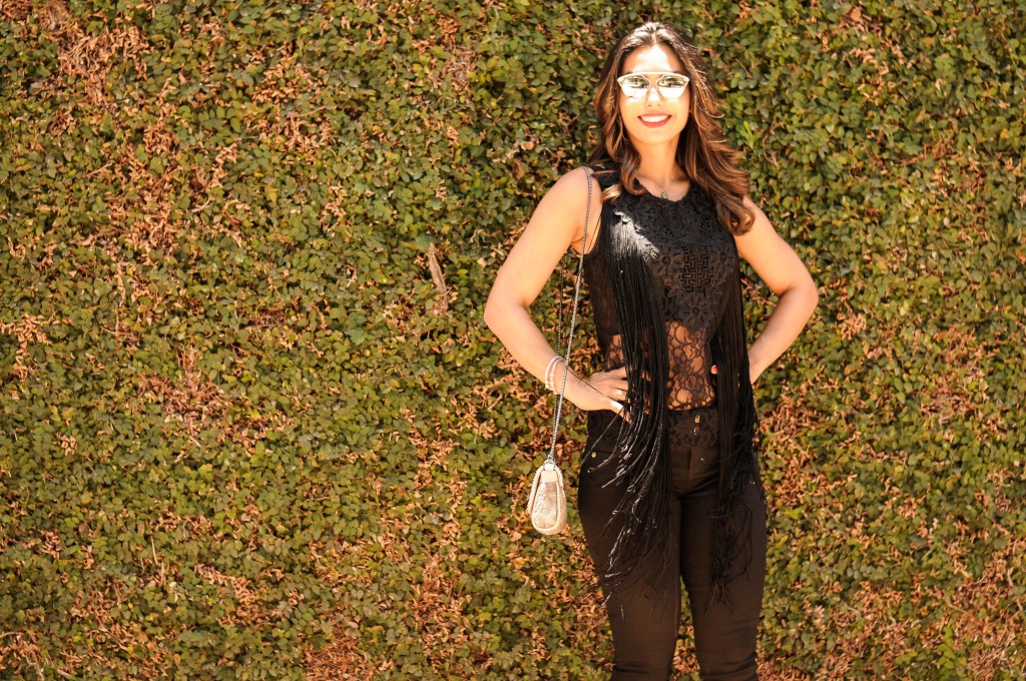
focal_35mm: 75
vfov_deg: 18.1
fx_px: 2135
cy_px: 340
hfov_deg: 27.0
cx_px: 513
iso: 320
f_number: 1.8
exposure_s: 1/1250
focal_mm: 50
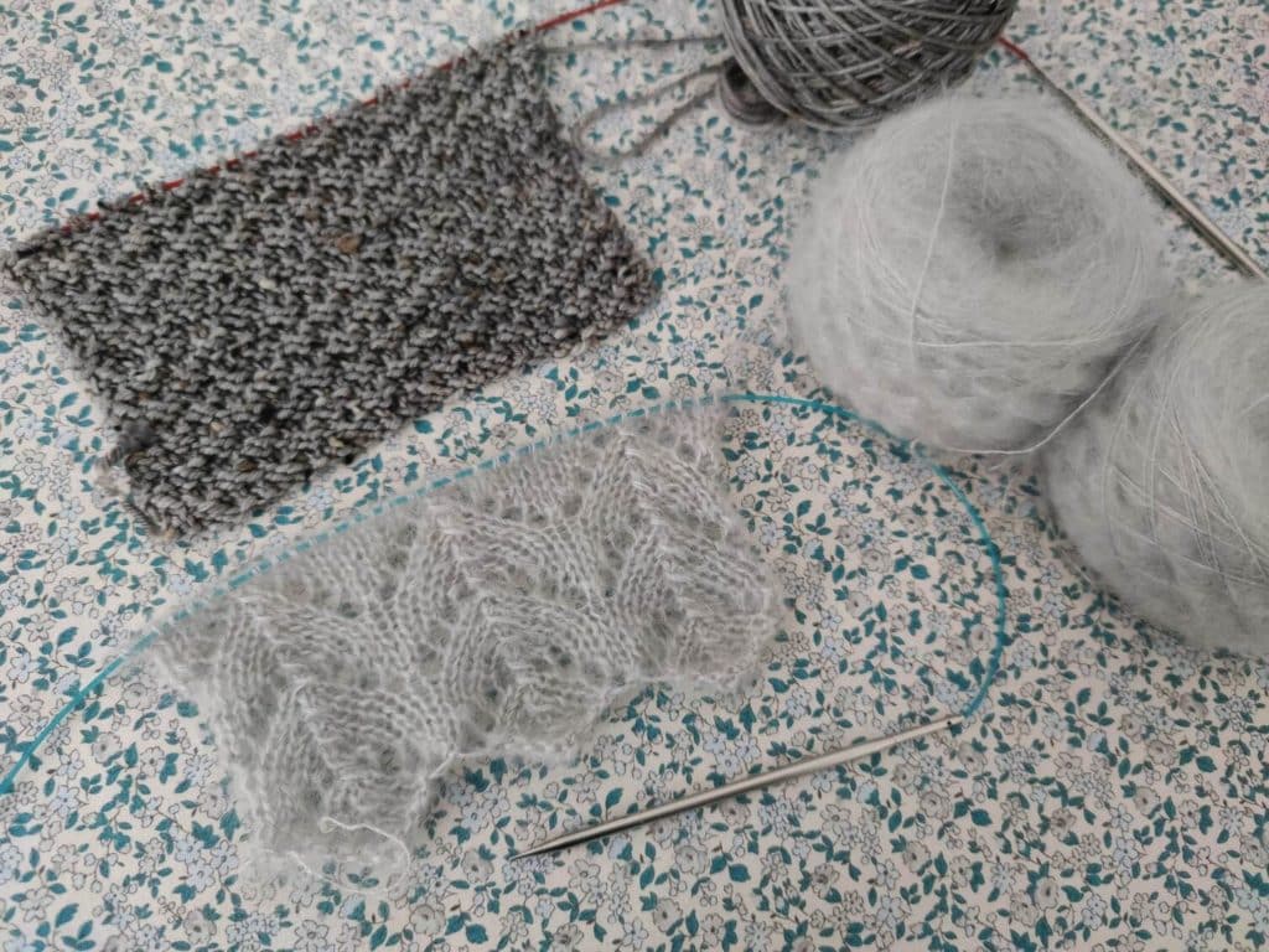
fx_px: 880
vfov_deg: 56.8
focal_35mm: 24
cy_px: 476
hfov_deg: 71.6
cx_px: 634
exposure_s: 1/33
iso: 1629
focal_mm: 6.72
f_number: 1.69
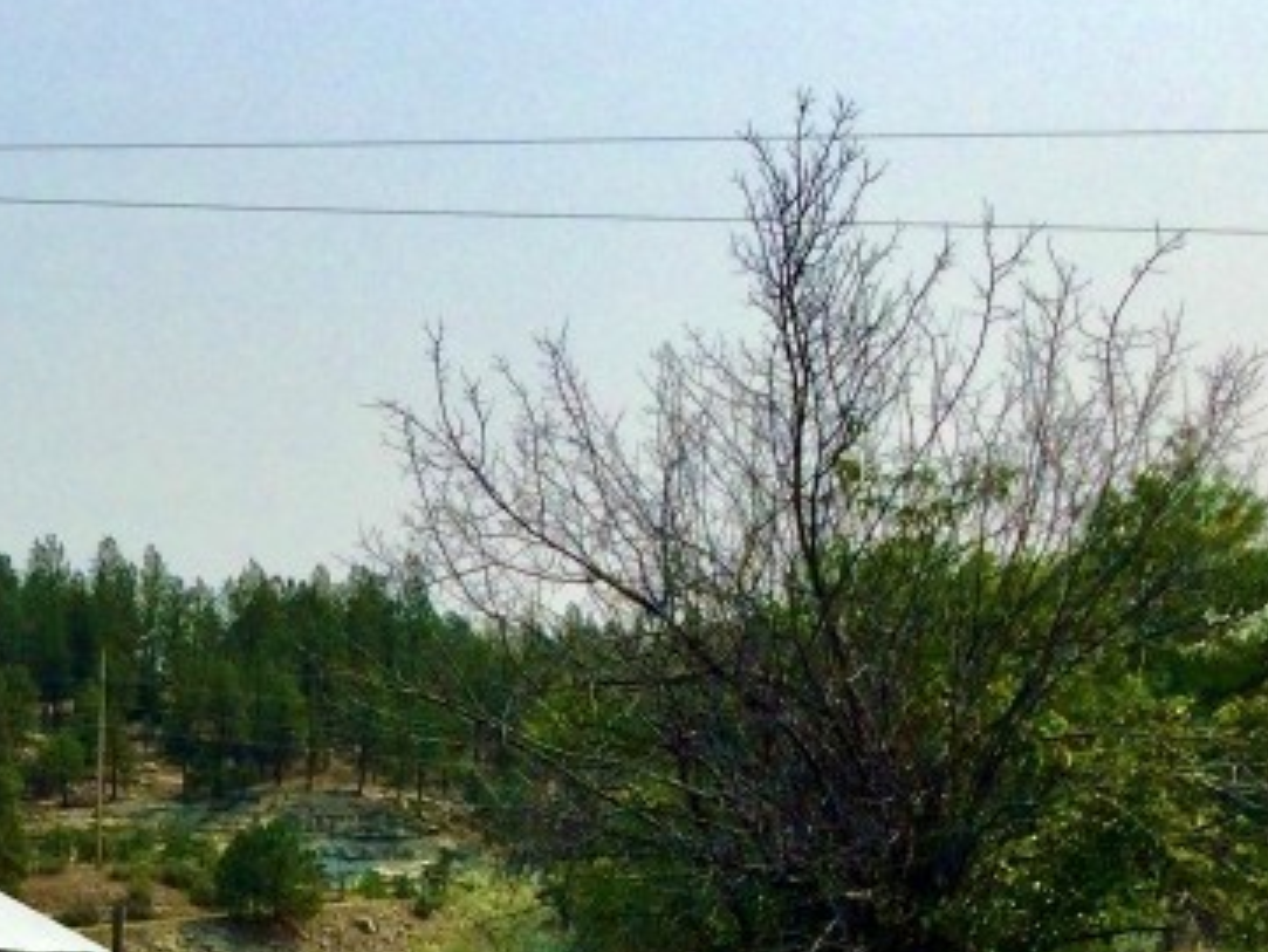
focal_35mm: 88
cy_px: 1114
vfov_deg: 16.2
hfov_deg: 21.1
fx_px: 3225
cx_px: -155
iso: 25
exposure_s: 1/2398
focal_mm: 3.3
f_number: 2.4
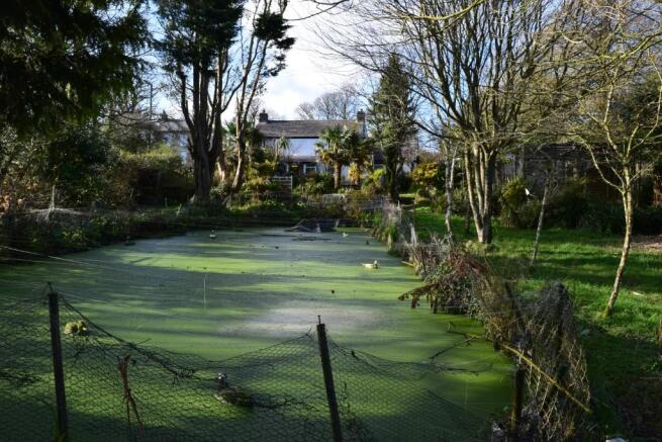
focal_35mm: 27
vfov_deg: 48.0
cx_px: 331
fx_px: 497
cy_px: 221
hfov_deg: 67.4
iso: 400
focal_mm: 18
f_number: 10
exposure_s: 1/250
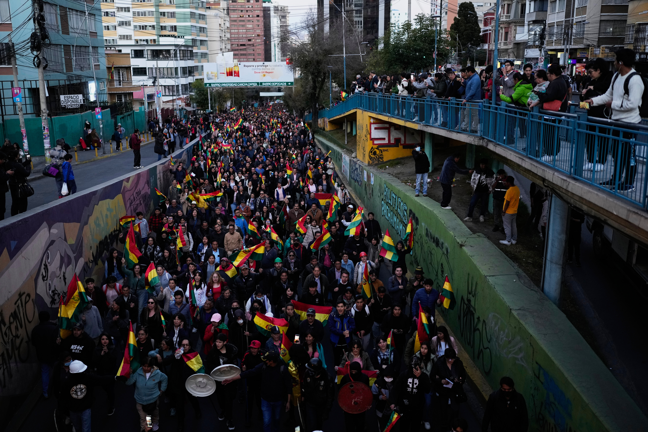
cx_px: 324
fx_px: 630
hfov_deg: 54.4
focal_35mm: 35
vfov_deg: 37.9
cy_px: 216
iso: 1000
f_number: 1.6
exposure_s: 1/400
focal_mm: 35
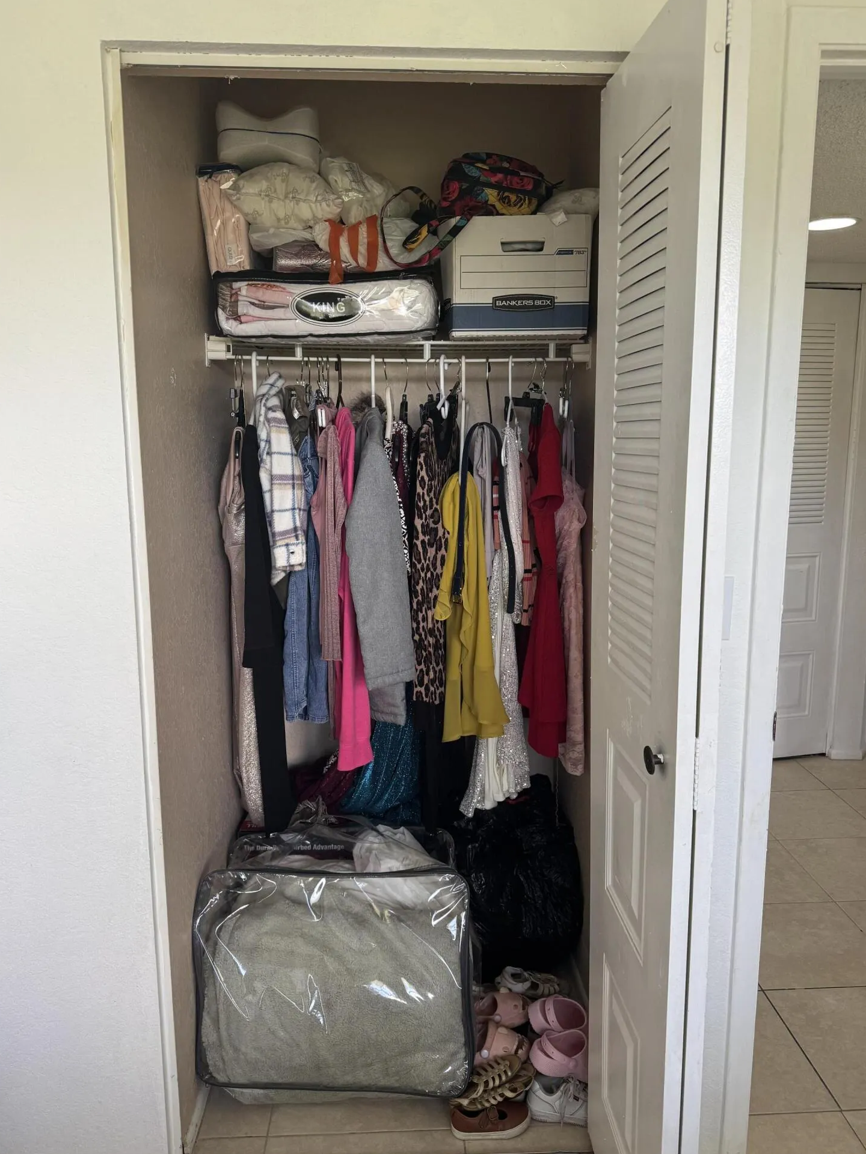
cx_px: 443
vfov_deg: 69.4
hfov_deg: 54.9
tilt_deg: -9.6
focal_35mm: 25
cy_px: 571
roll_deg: +0.8
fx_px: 834
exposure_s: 1/121
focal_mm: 6.76
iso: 200
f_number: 1.78
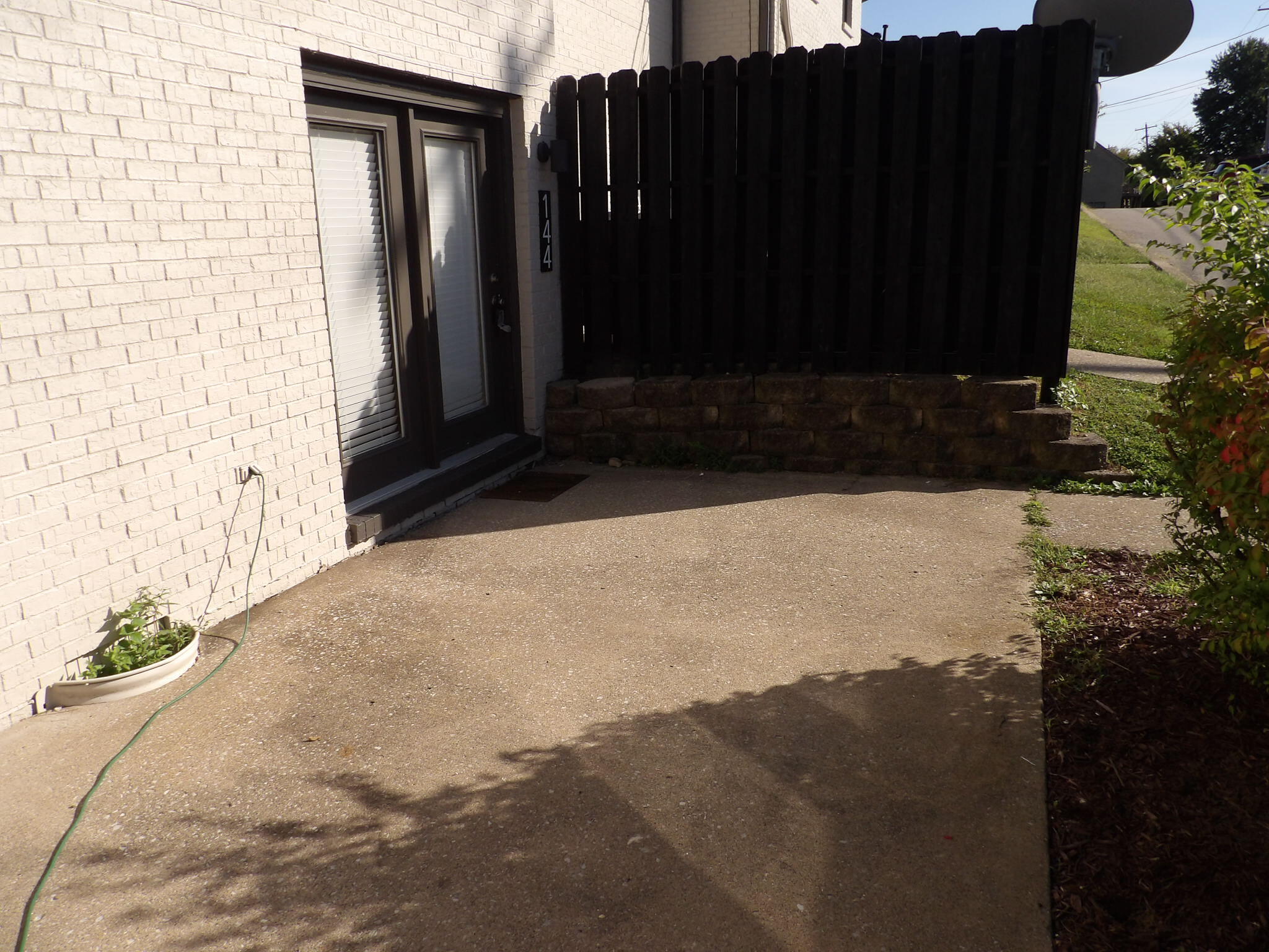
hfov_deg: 71.6
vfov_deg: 56.8
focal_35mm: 24
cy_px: 476
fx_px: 880
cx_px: 634
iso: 100
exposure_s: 1/981
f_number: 3.2
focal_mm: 4.3
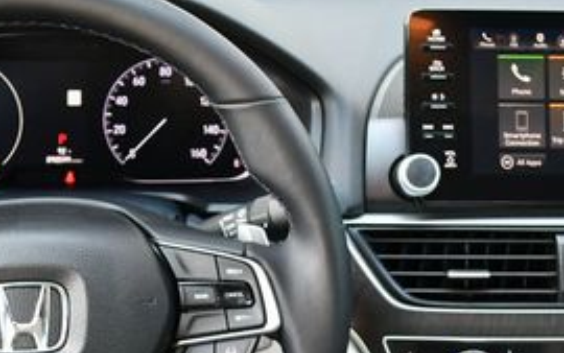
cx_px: 276
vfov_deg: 14.8
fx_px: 1338
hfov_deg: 23.8
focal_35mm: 87
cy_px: 343
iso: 800
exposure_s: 1/160
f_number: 3.5
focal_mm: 18
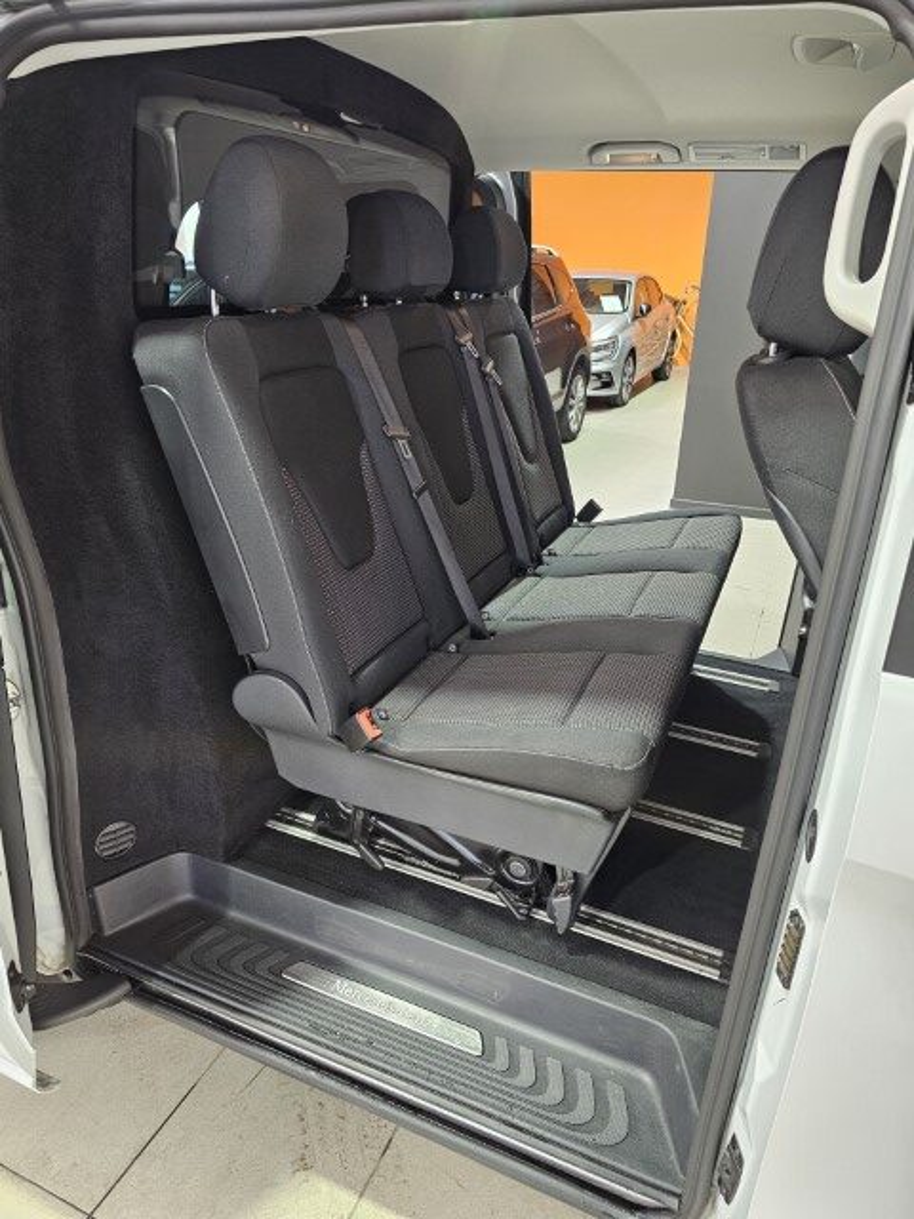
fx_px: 810
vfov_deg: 73.9
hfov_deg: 58.9
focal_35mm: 23
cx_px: 457
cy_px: 610
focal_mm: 6.3
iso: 400
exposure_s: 1/100
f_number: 1.7
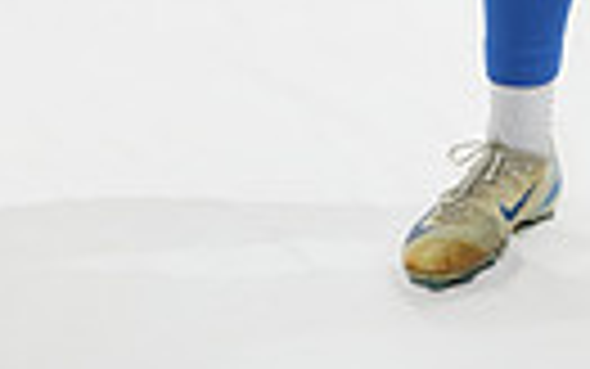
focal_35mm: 188
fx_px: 3027
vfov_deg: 6.6
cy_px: -540
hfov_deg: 11.1
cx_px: 558
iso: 500
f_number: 8
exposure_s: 1/125
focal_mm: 53.9
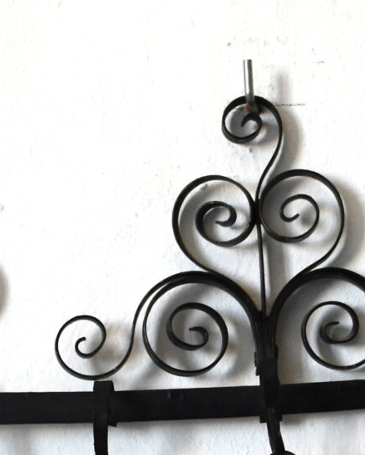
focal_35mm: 151
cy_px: 429
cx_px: 253
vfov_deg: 12.6
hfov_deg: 10.2
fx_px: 2040
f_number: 5.6
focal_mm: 23
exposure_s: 1/125
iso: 800
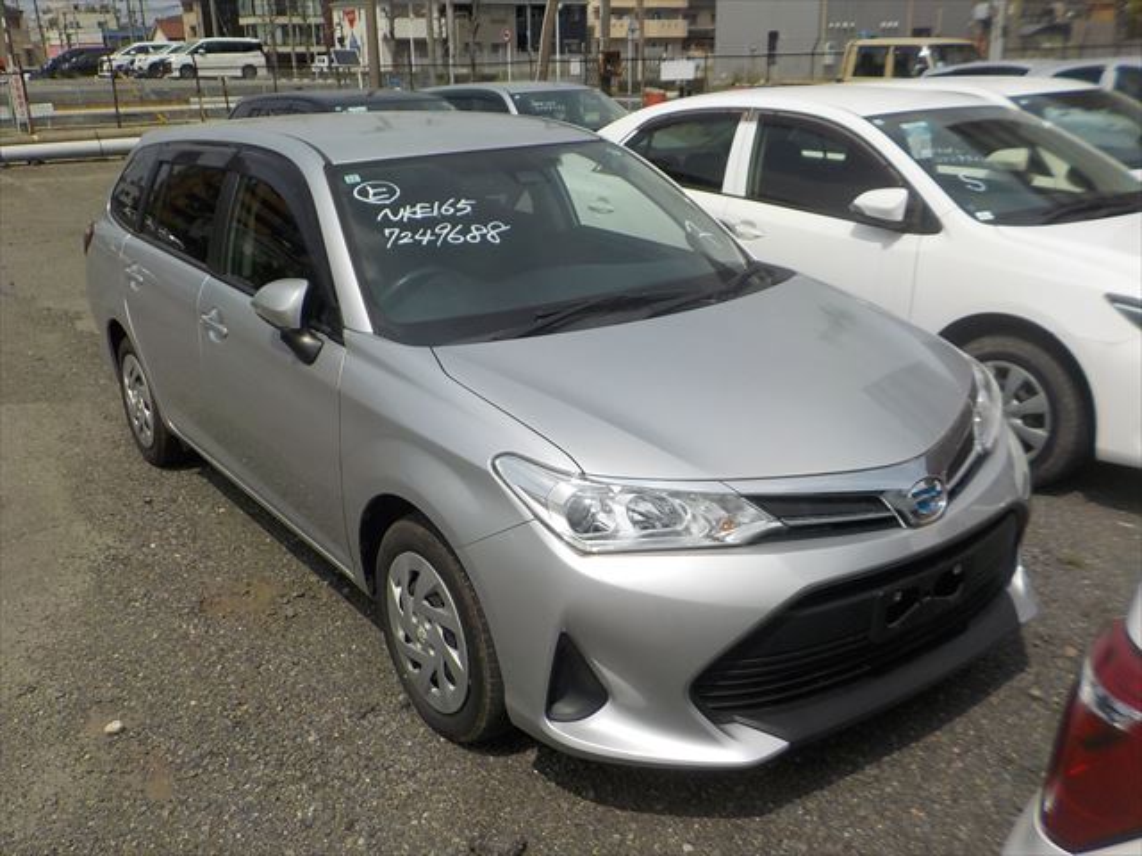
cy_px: 428
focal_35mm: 30
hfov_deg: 60.0
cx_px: 571
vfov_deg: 46.8
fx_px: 990
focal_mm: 4.1
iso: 125
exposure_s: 1/1000
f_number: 6.6
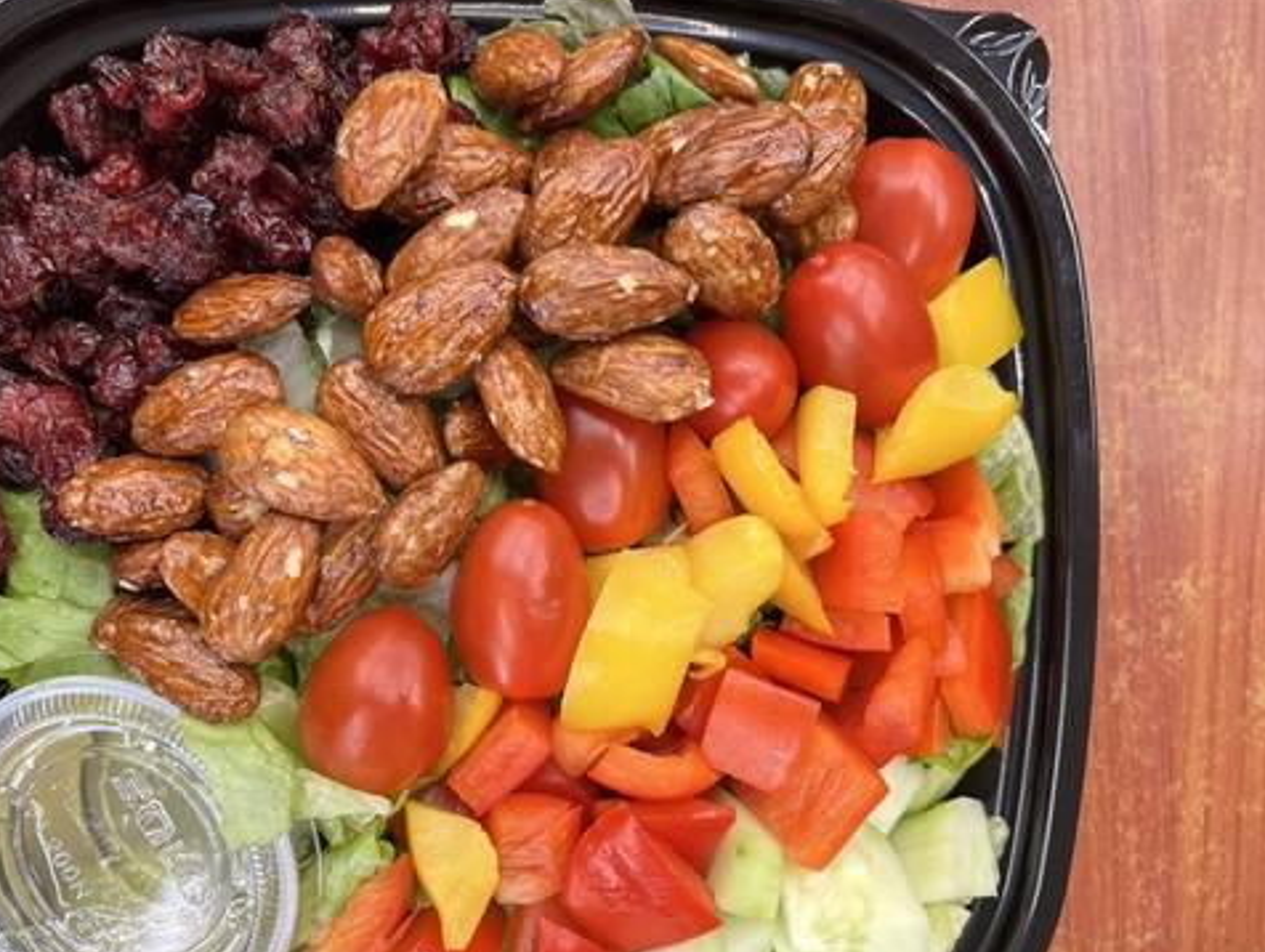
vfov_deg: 44.2
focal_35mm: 32
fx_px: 1171
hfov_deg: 56.6
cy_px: 524
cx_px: 558
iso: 100
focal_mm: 5.1
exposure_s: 1/120
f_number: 1.6
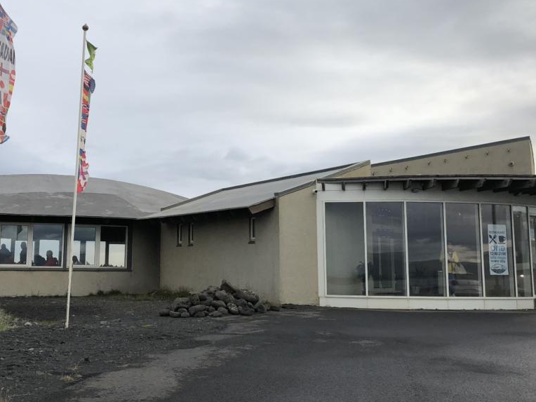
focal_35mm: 44
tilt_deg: +8.5
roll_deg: +0.0
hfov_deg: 42.5
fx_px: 681
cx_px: 192
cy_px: 173
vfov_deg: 32.8
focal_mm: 4
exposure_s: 1/1548
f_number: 1.8
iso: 20
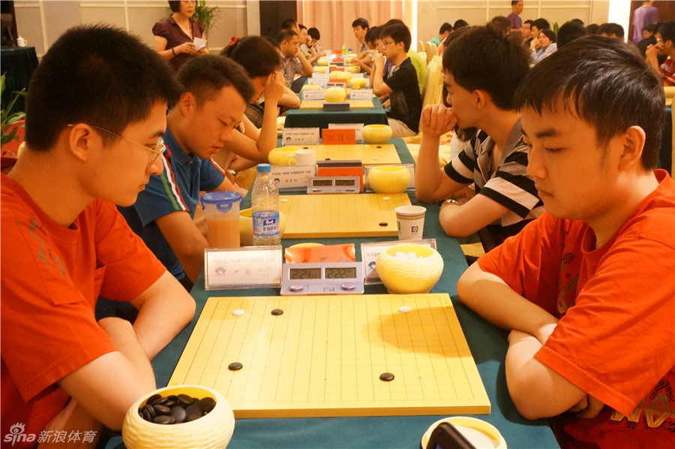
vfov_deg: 34.1
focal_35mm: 39
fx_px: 730
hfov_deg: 49.6
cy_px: 224
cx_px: 338
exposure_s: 1/15
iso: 6400
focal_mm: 26
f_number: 10
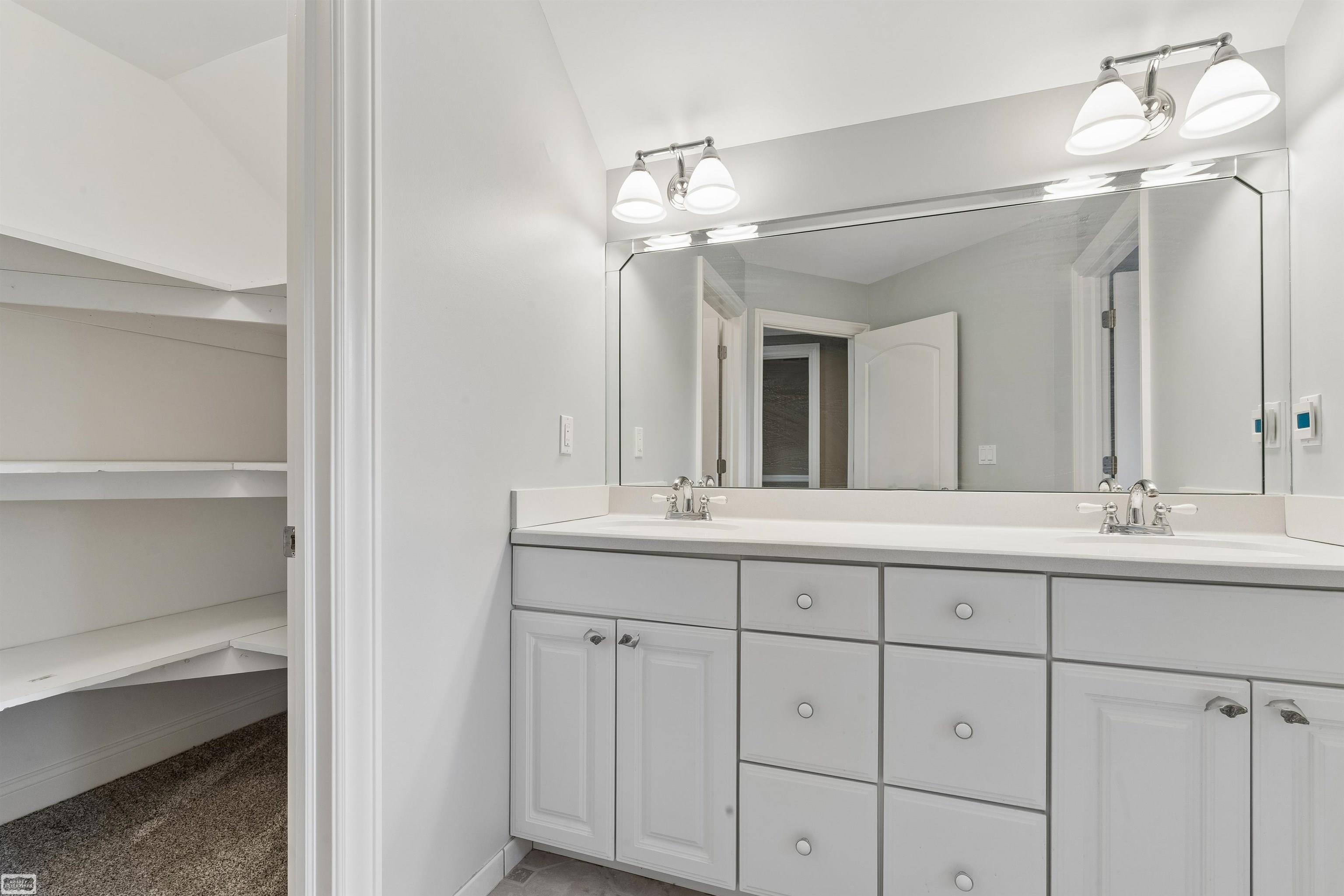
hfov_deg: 96.7
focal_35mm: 16
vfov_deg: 73.7
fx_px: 597
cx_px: 672
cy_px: 448
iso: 400
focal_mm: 16
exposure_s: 1/6
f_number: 14
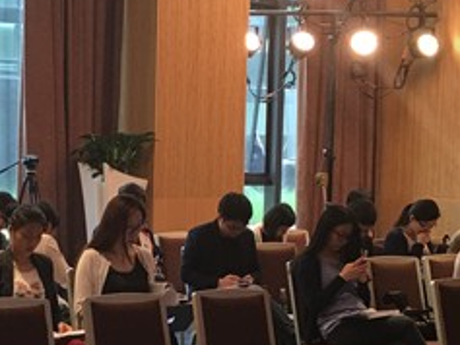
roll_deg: -0.7
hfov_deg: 19.7
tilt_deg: -4.8
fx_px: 1303
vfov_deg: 15.0
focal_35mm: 98
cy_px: 273
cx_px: 60
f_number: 2.2
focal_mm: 4.15
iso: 40
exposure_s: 1/33
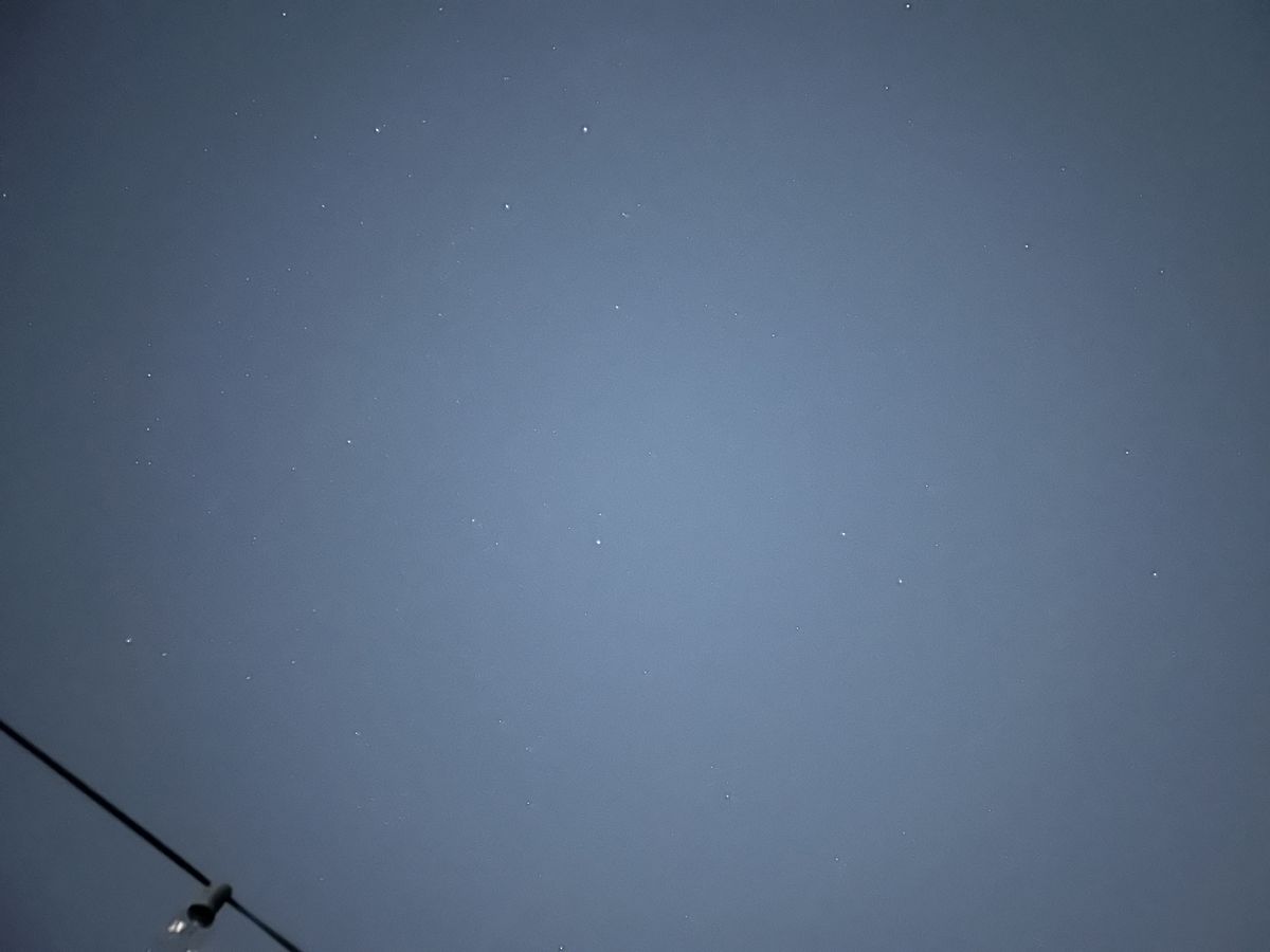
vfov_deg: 53.1
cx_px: 635
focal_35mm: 26
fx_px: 954
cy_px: 476
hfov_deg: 67.3
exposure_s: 1
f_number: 1.5
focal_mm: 5.7
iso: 2500
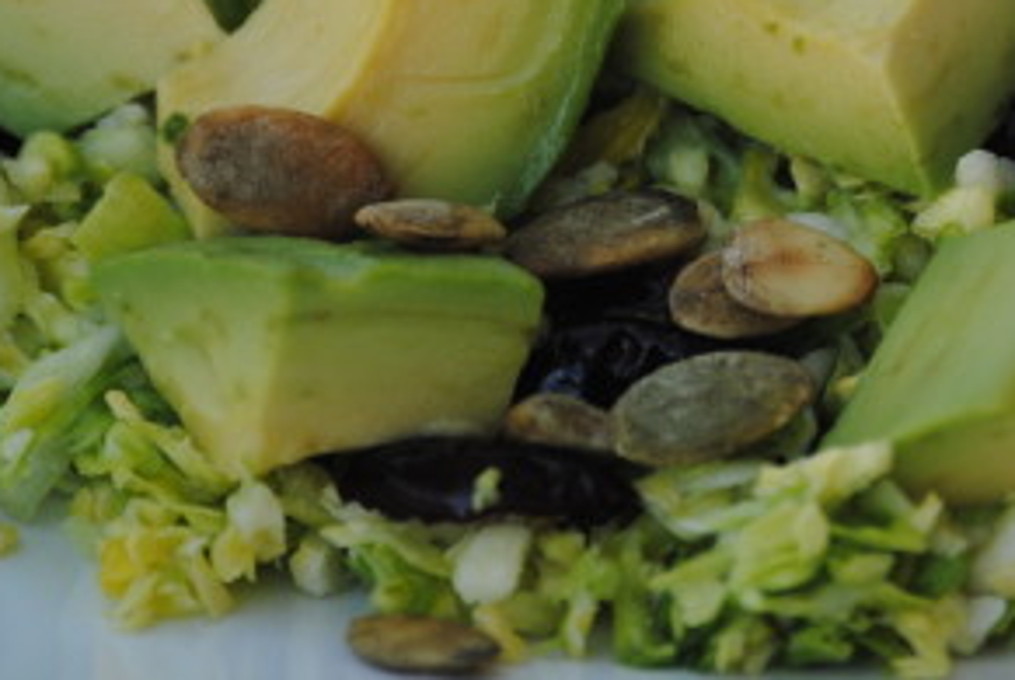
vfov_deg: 2.7
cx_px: 839
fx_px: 14655
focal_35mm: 519
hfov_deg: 4.0
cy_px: 82
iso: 200
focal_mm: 130
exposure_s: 1/200
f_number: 5
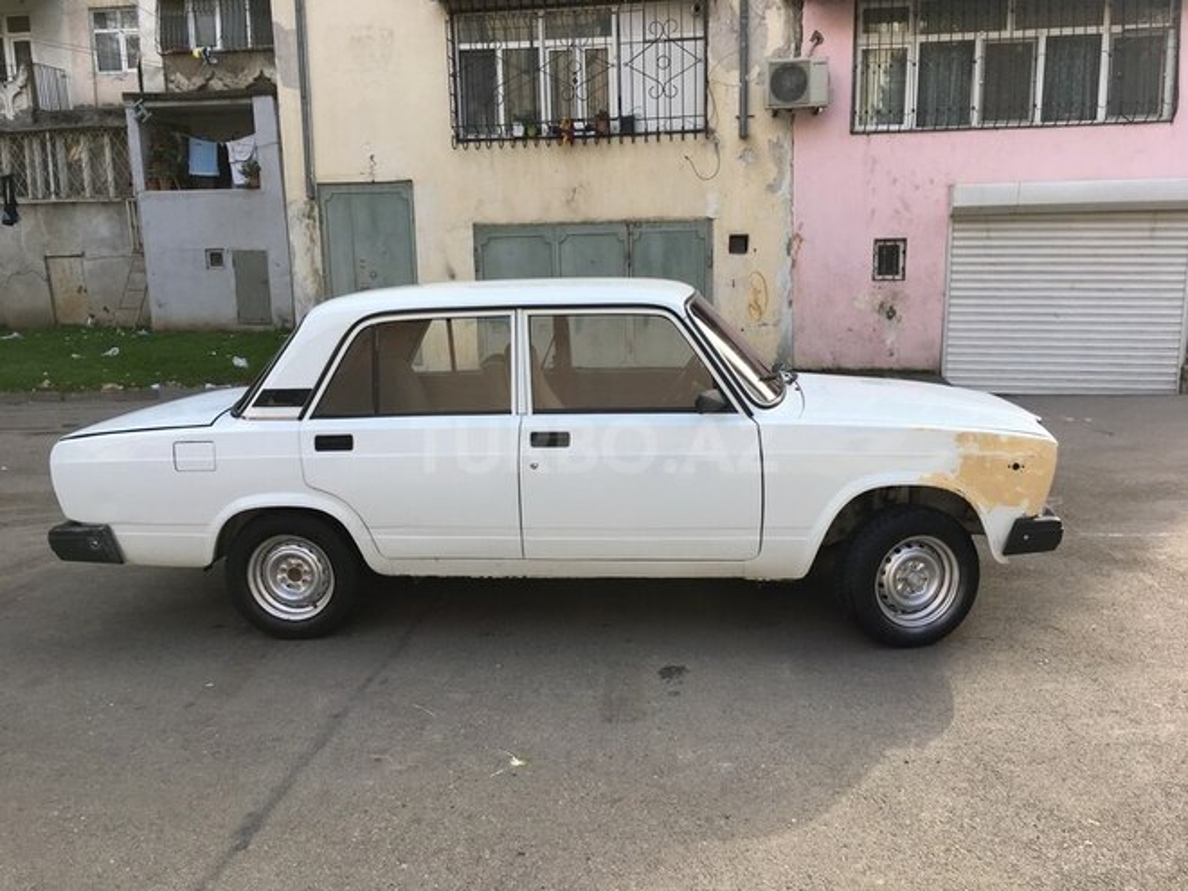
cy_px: 446
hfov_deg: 61.7
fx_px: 995
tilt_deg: -9.3
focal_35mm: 29
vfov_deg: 48.2
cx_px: 594
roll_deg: +1.0
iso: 25
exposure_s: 1/405
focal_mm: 4.15
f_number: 2.2
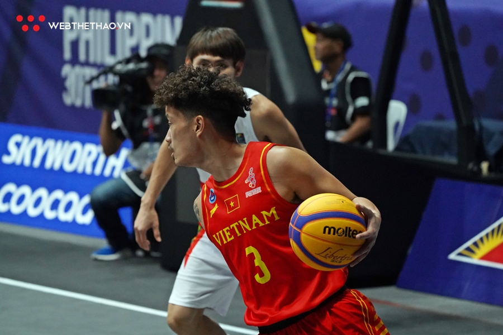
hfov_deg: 8.3
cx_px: 252
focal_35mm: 247
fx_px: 3451
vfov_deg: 5.6
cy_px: 168
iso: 10000
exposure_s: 1/1000
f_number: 5.6
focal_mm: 247
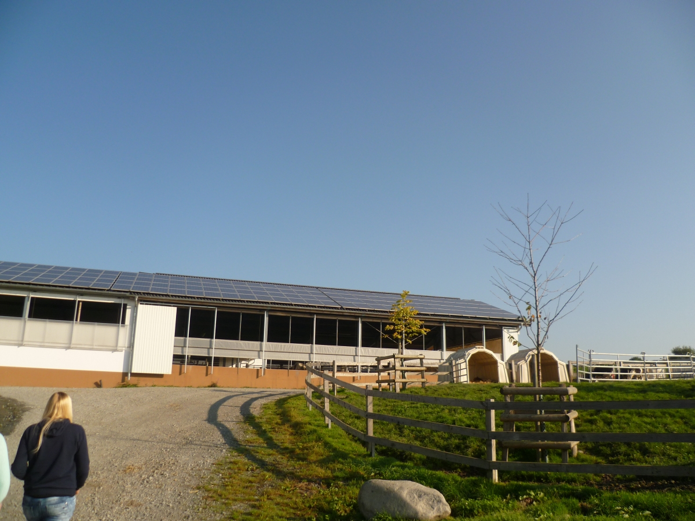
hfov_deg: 63.4
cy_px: 260
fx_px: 562
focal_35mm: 28
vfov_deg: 49.7
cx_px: 348
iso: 80
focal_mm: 5
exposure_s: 1/1000
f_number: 2.8
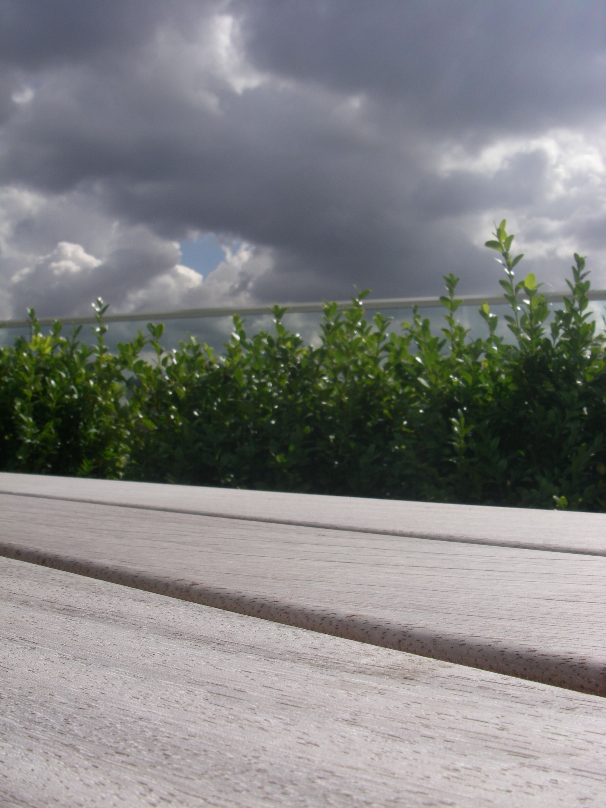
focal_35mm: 38
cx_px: 303
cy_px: 404
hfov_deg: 37.7
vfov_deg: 49.0
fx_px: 887
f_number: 6.6
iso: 64
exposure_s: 1/400
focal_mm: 6.3
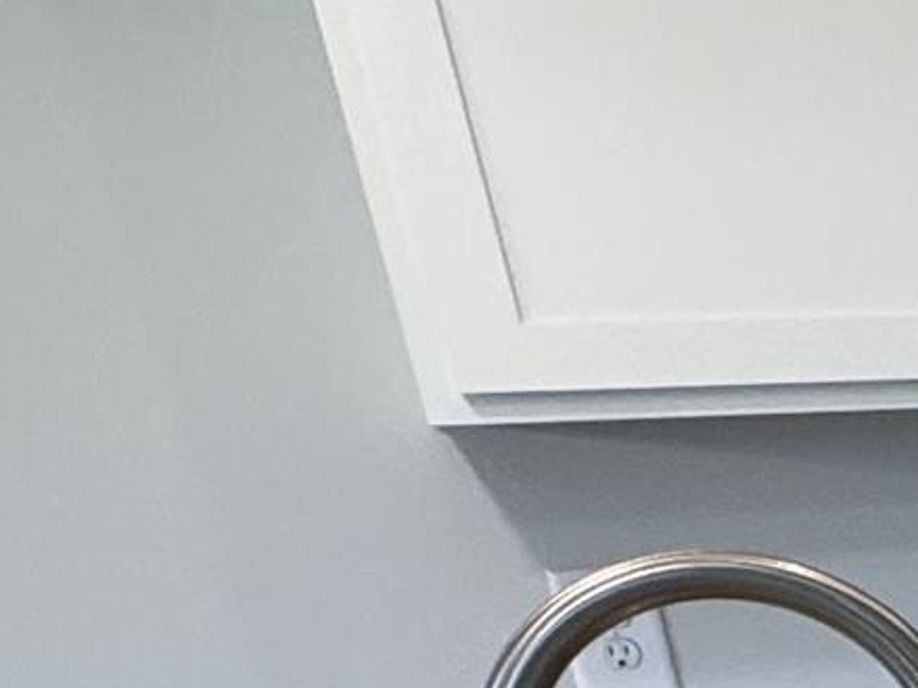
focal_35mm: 98
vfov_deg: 13.5
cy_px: 1261
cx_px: 2384
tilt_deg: -20.7
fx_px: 2598
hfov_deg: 13.1
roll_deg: +1.6
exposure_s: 1/120
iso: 160
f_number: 2.2
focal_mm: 2.22
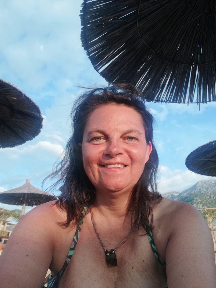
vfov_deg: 65.3
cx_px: 108
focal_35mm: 27
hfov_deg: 51.4
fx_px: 225
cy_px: 144
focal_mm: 2.82
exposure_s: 1/401
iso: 50
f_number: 2
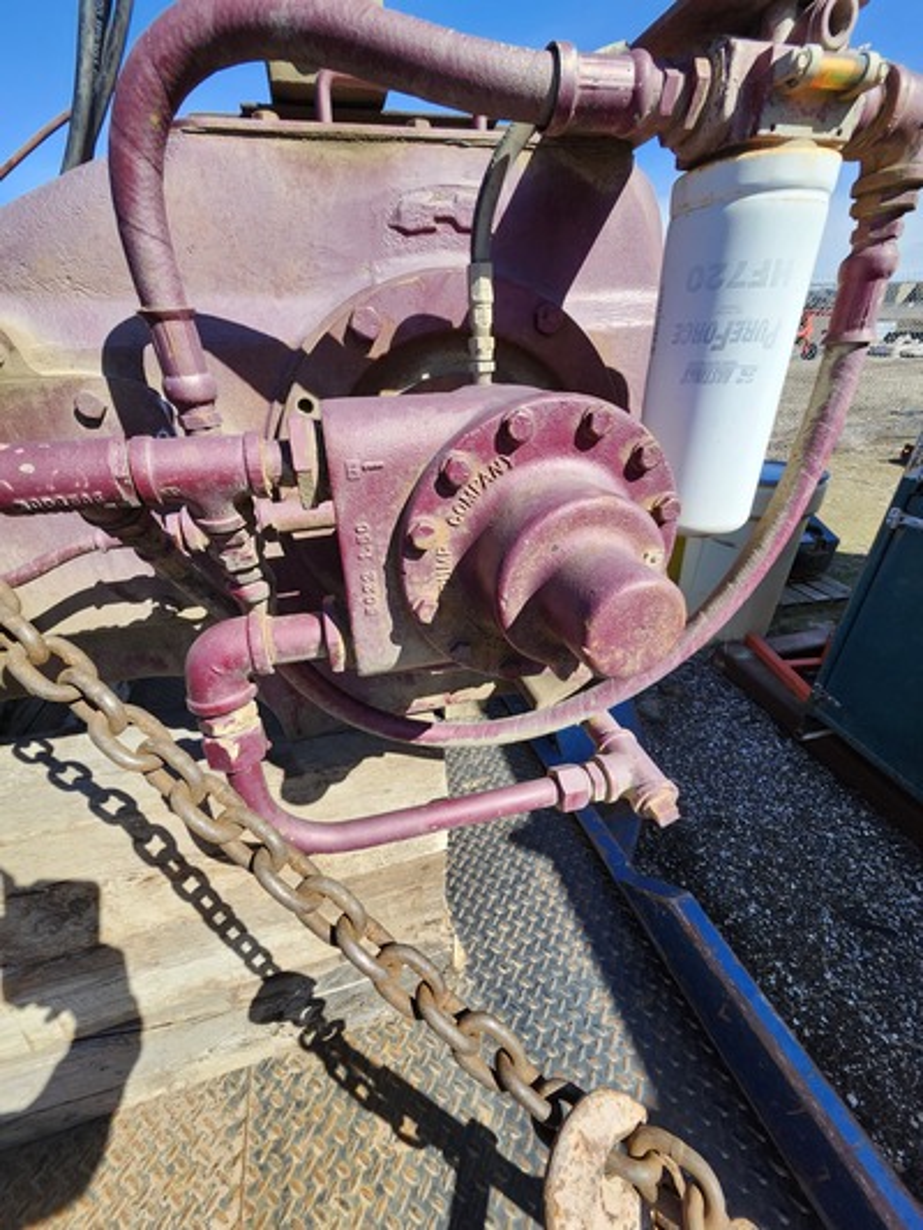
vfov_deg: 106.2
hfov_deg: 89.9
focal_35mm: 13
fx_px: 462
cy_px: 615
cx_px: 462
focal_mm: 1.74
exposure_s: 1/932
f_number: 2.2
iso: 40
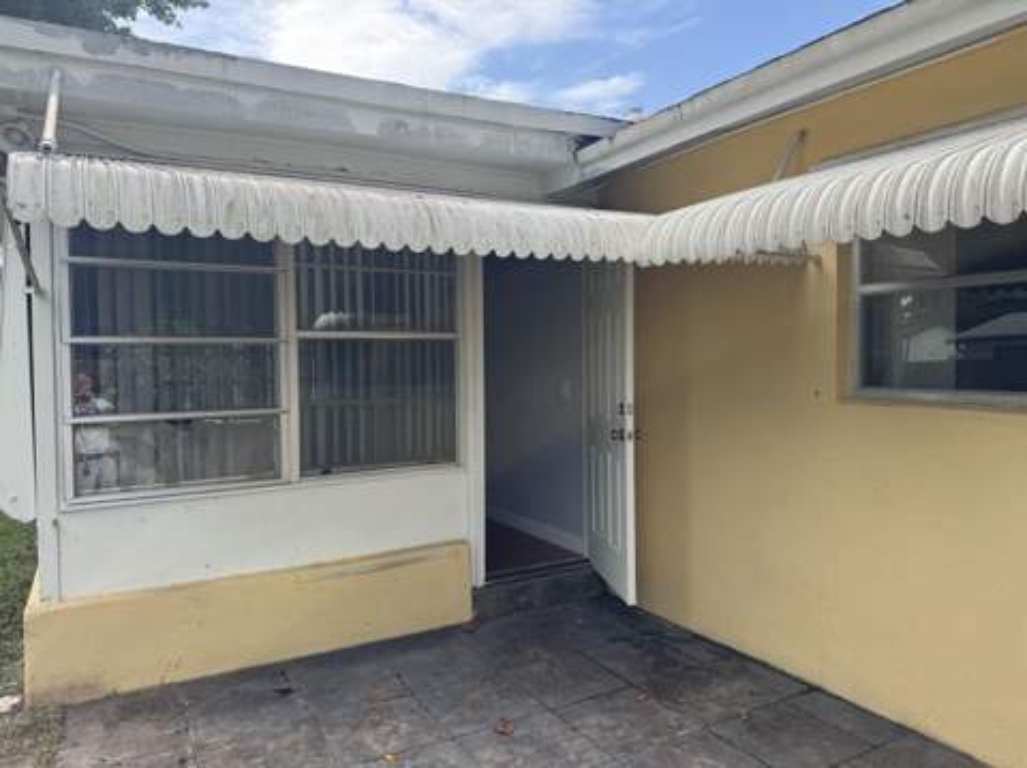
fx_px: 711
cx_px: 514
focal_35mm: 24
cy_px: 384
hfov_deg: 71.7
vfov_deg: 56.7
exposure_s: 1/1339
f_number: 1.78
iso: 80
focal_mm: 6.76
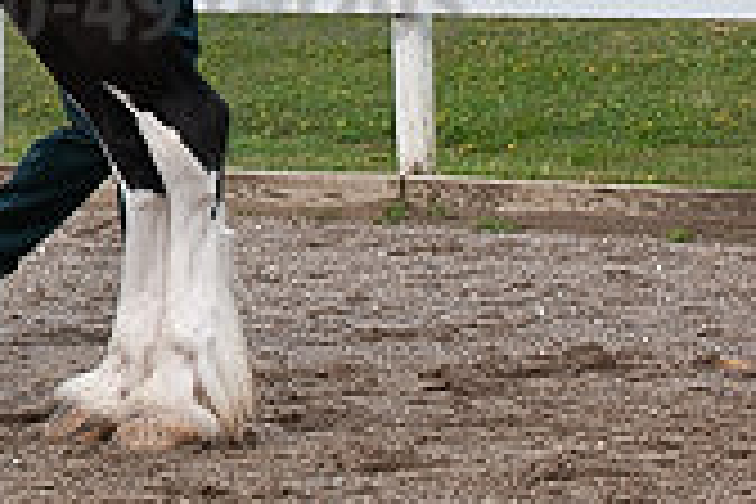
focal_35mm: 294
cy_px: -146
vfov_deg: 4.7
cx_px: -288
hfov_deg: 6.9
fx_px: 6174
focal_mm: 98
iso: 800
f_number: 5.6
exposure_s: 1/1000
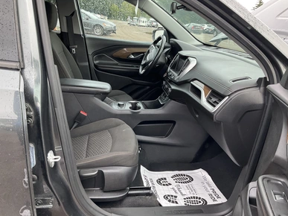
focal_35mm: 30
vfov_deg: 46.8
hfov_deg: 60.0
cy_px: 108
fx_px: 250
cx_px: 143
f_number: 1.8
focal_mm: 3
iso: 20
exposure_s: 1/127
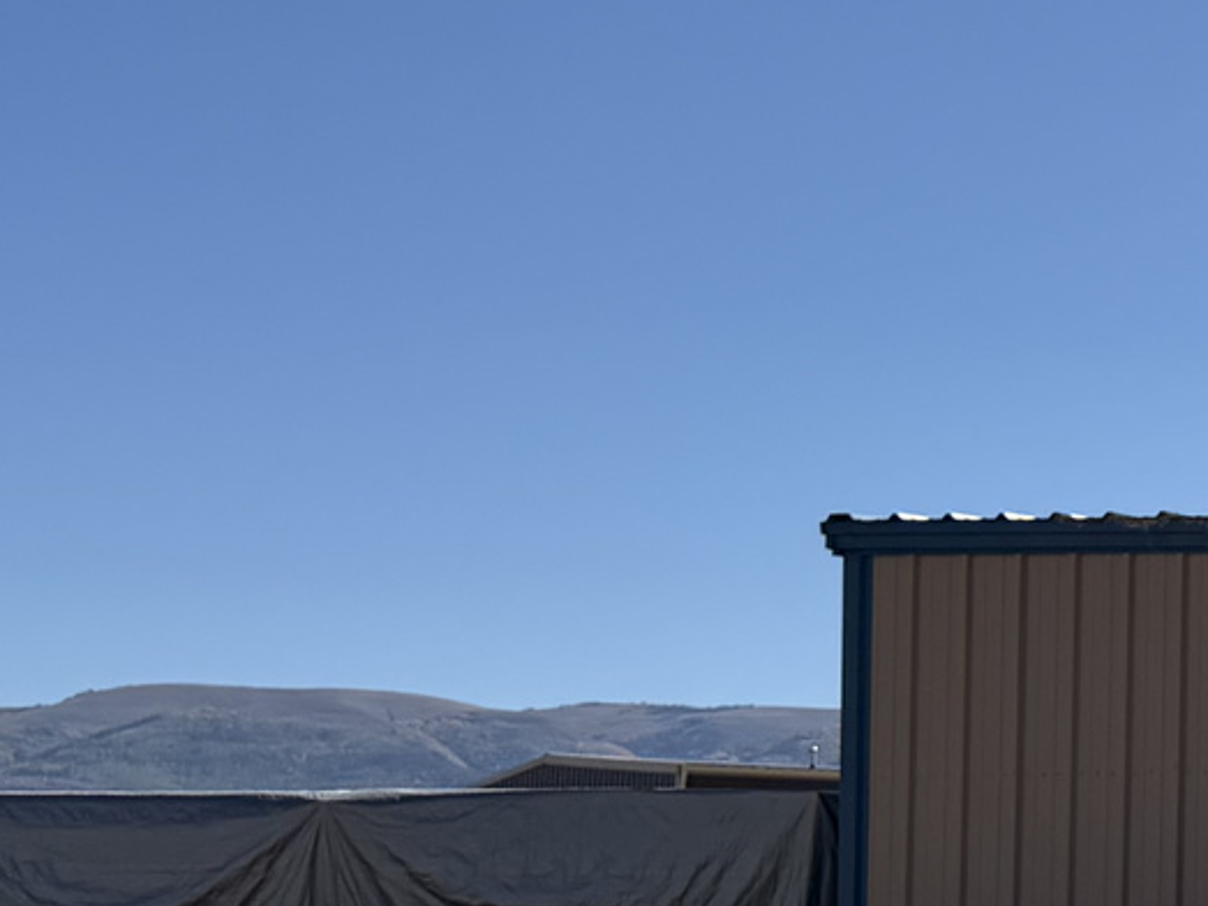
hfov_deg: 17.2
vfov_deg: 15.6
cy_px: 693
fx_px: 3280
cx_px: 2146
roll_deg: -0.3
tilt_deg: +6.0
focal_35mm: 94
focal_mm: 6.76
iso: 80
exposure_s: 1/7353
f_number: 1.78
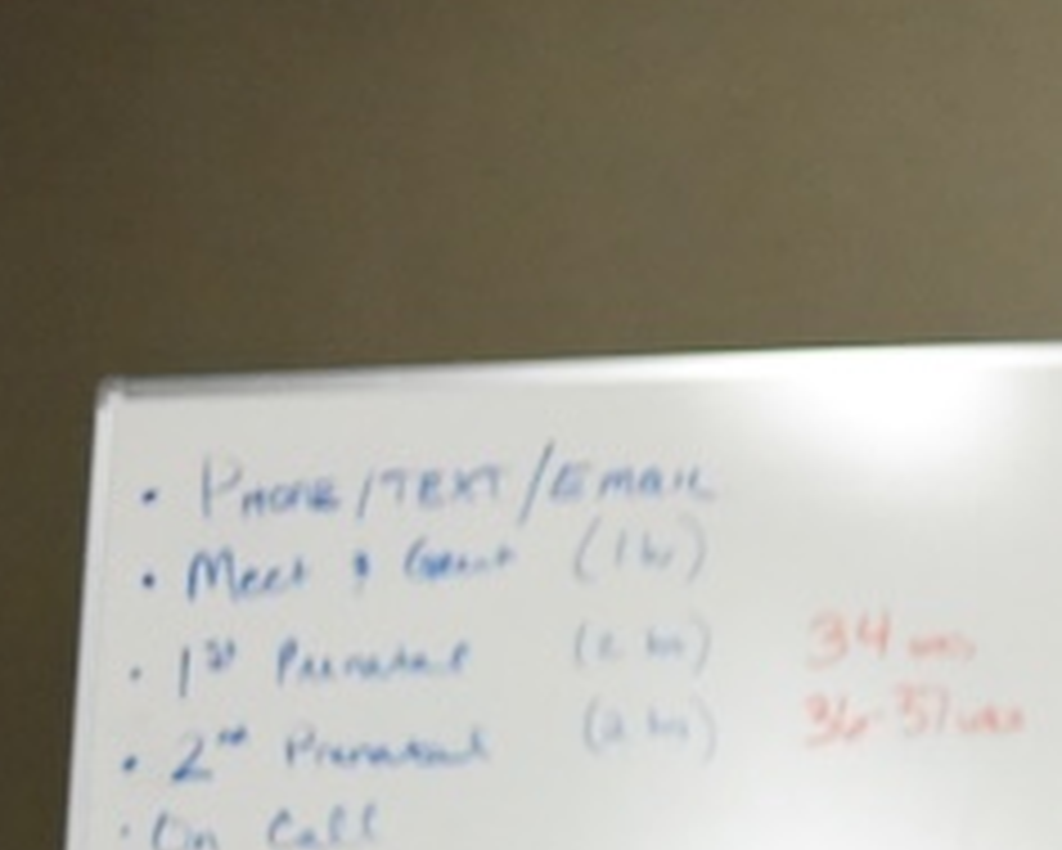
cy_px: 796
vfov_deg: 7.7
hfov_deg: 9.2
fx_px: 6257
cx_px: 2074
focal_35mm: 199
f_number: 1.8
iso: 7200
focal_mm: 50
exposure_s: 1/1250
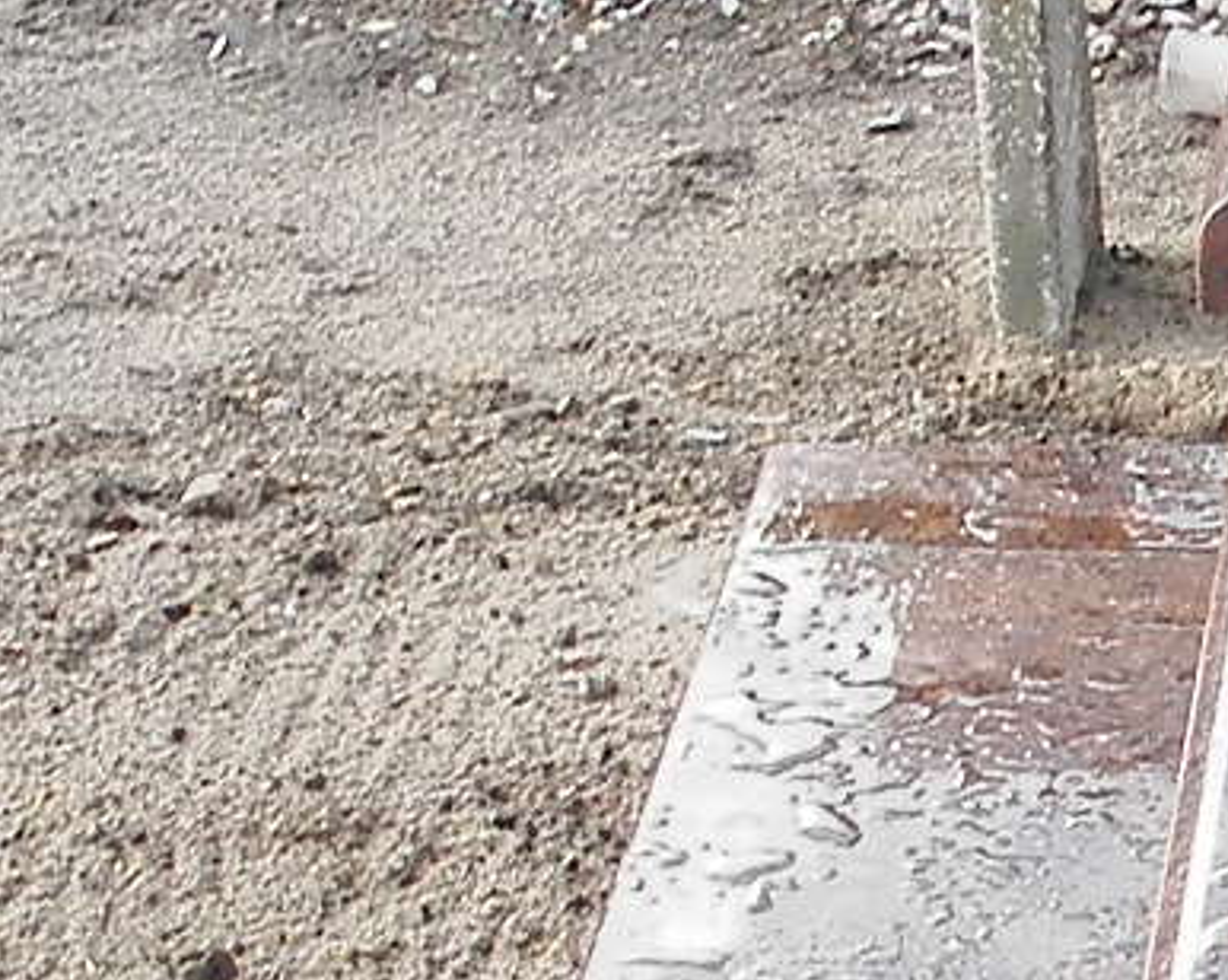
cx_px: 2386
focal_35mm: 162
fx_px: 5882
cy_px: 910
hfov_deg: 10.9
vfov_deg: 9.5
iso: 80
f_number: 3.1
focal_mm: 4.5
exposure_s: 1/40
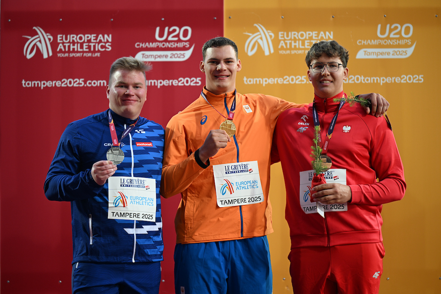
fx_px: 2266
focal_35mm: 185
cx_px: 220
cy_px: 147
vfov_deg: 7.4
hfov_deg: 11.1
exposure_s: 1/320
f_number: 3.2
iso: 400
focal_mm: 185
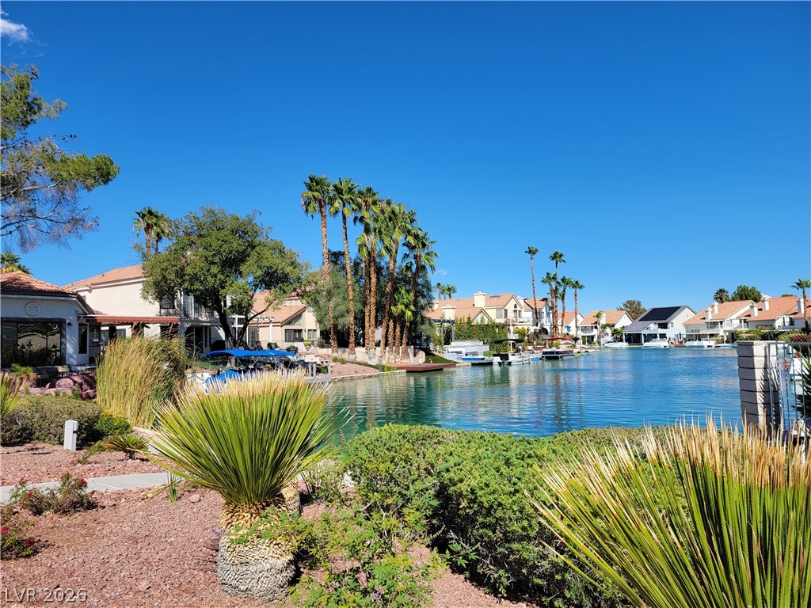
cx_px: 406
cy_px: 304
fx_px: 562
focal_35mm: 24
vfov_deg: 56.8
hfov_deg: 71.6
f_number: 1.8
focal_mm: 6.7
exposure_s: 1/1123
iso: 16
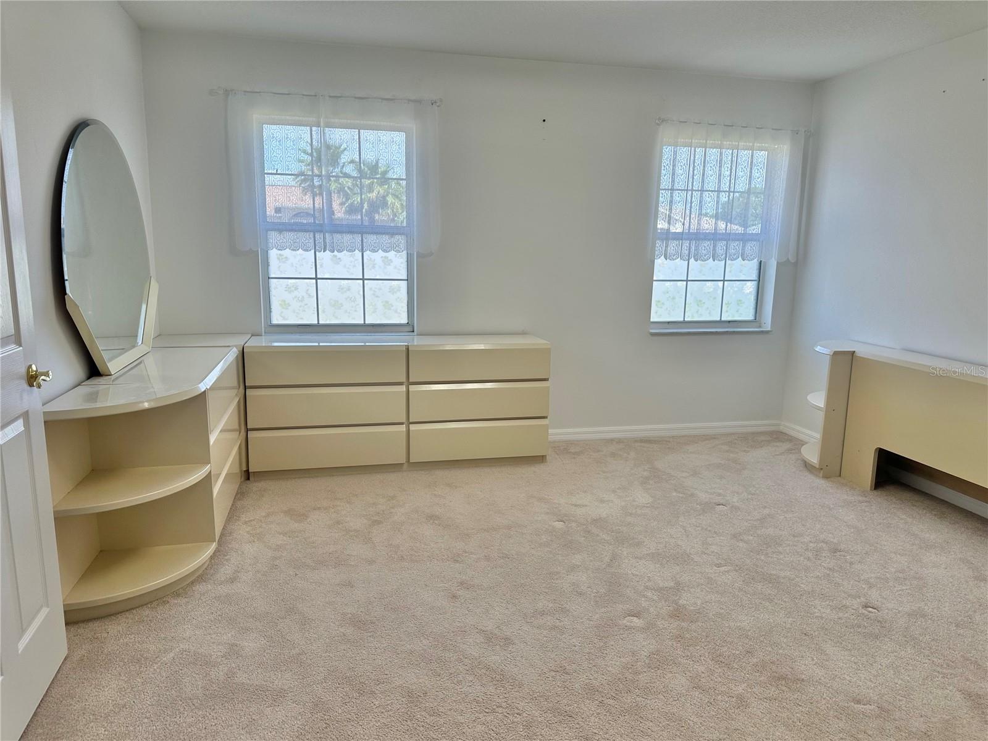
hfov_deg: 71.6
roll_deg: -1.4
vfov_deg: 56.8
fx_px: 685
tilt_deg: -10.4
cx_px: 494
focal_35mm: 24
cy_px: 370
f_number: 1.78
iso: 80
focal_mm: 6.86
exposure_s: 1/296
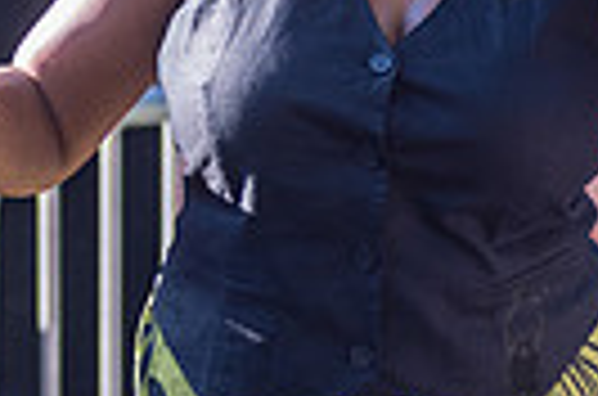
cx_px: 522
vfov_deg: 3.1
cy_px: -79
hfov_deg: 4.7
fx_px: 7325
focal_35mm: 442
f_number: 3.2
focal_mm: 100
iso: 400
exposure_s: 1/500
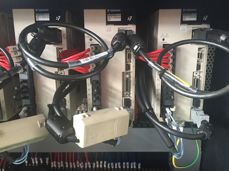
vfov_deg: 48.2
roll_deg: -1.2
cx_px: 114
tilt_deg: -14.3
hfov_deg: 61.7
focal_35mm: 29
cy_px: 86
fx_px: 192
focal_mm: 4.15
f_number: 2.2
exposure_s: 1/30
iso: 200
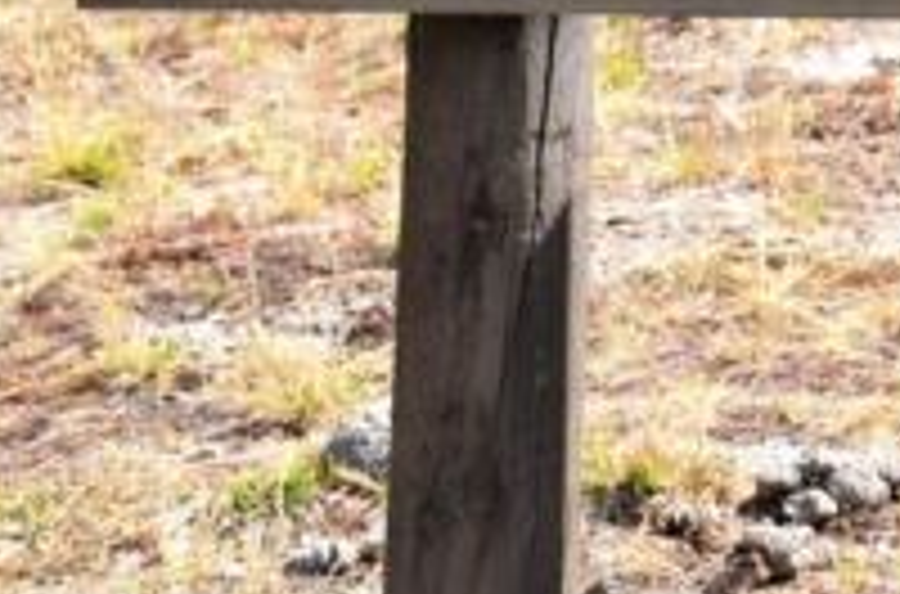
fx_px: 6230
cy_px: -326
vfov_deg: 5.4
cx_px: 1256
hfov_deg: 8.1
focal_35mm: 250
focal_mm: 52
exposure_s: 1/250
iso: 200
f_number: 8
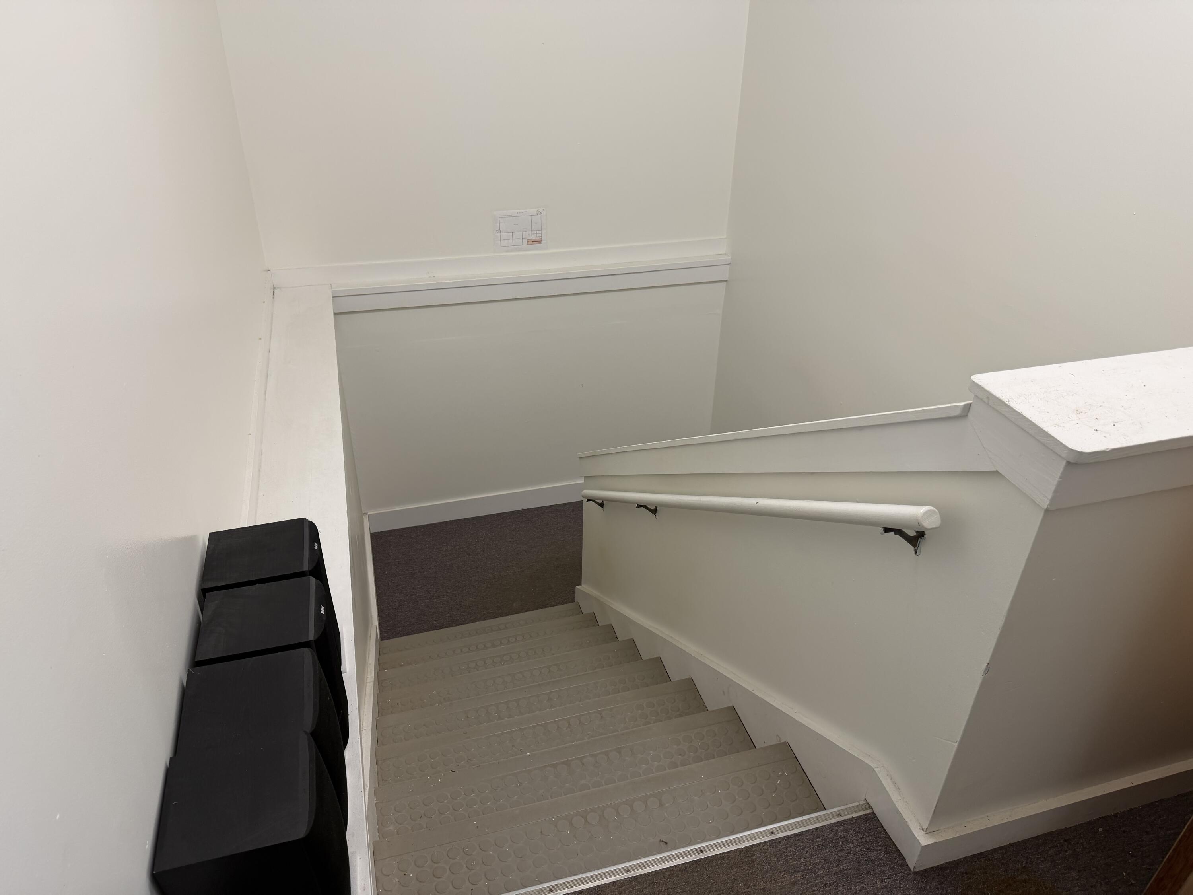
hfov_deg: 71.6
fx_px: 827
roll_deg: -1.3
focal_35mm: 24
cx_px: 596
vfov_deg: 56.8
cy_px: 448
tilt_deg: -31.3
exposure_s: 1/60
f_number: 1.78
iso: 125
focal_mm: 6.76
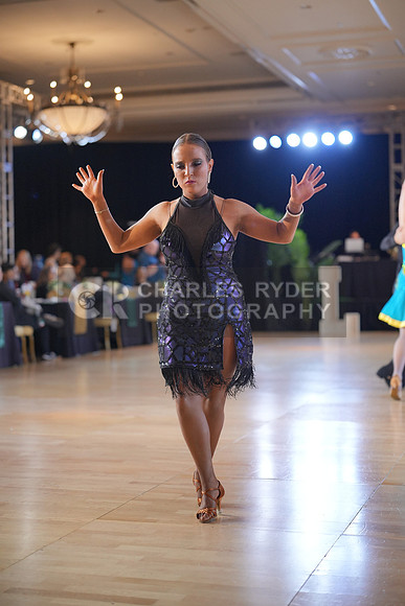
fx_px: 1029
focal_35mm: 61
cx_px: 202
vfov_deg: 32.9
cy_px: 303
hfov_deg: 22.3
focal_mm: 61
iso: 1600
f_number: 2
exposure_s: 1/500
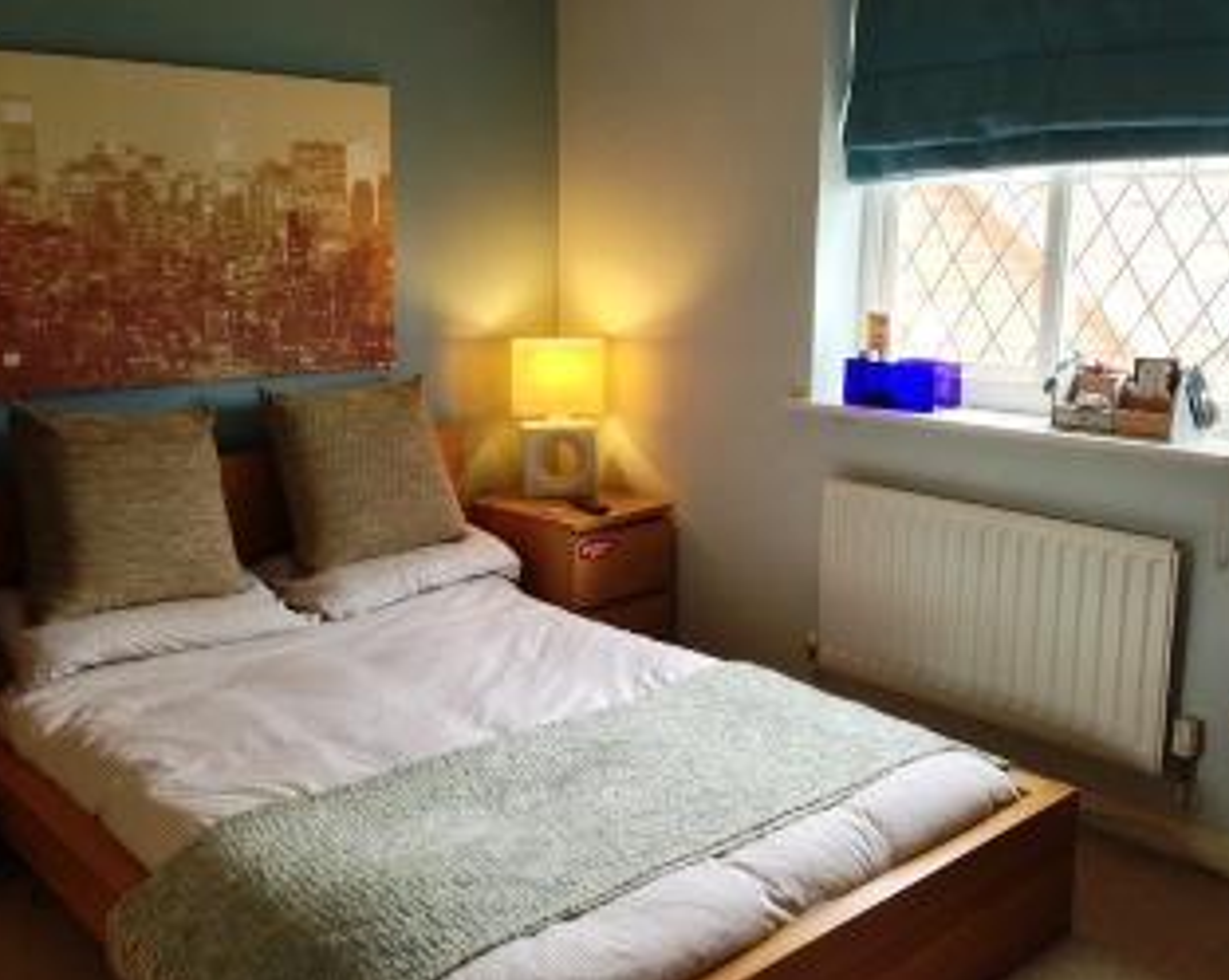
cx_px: 611
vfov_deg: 40.1
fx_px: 1345
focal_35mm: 37
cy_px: 462
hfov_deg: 49.1
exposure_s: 1/20
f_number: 2.4
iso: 64
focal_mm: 4.13
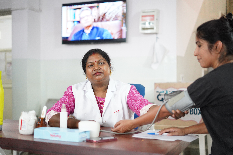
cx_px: 116
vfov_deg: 27.0
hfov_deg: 39.6
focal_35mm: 50
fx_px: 324
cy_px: 78
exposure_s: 1/250
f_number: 1.8
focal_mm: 50
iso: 3200
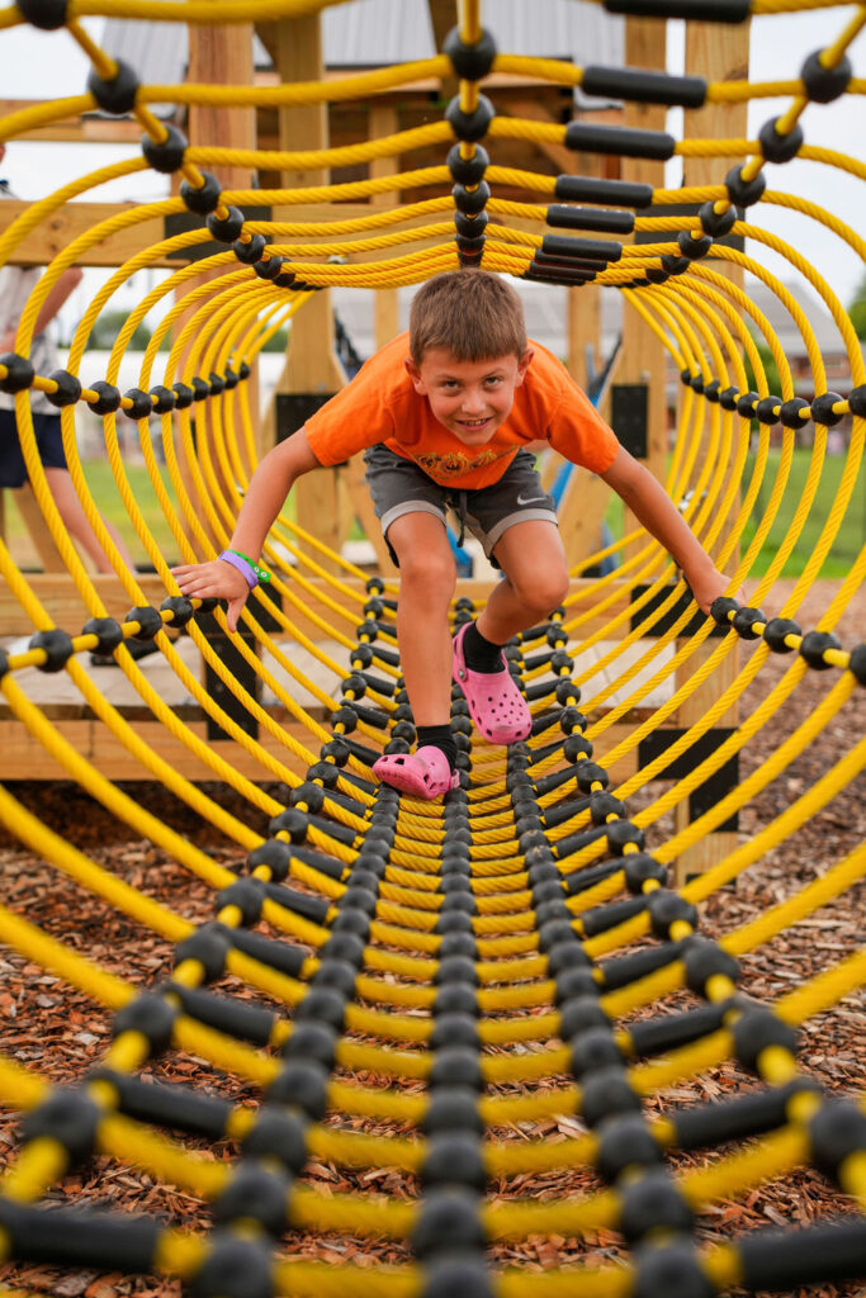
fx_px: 2308
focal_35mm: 64
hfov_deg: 21.2
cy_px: 649
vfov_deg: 31.4
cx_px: 433
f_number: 3.2
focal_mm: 64
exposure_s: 1/250
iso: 250
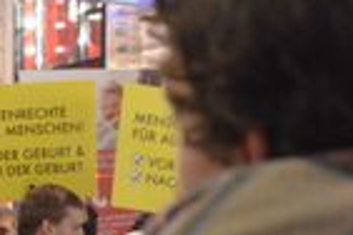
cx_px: -145
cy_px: 254
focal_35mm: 152
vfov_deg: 9.0
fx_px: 1490
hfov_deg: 12.9
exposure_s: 1/30
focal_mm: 28
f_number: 2.8
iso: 3200
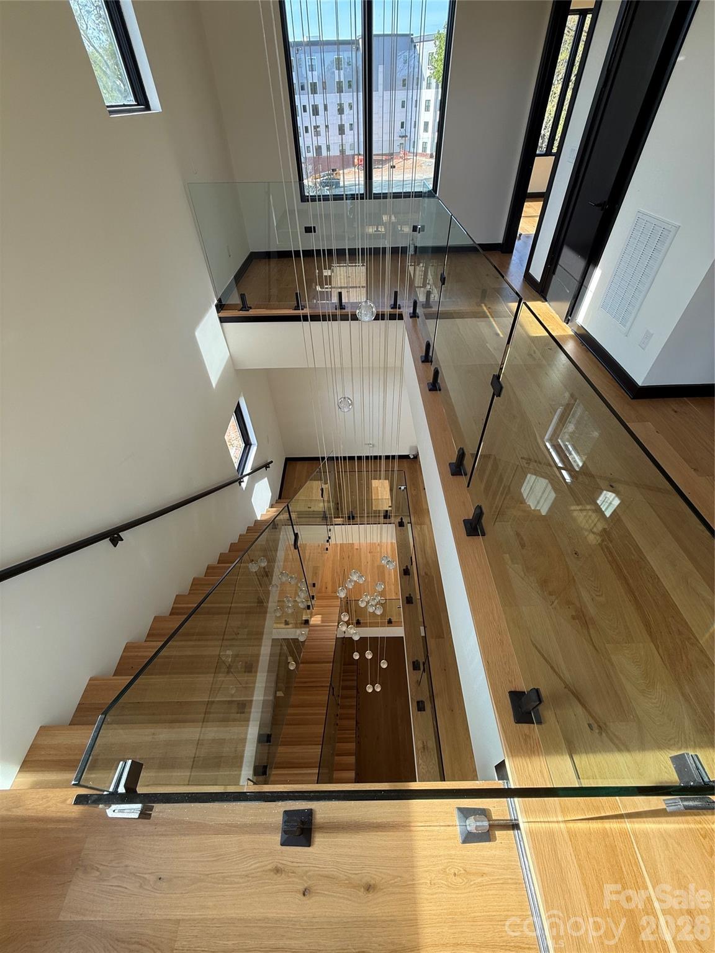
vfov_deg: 102.1
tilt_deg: -44.9
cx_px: 358
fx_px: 386
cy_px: 476
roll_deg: +2.2
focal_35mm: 14
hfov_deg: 85.7
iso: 64
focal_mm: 2.22
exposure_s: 1/99
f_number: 2.2
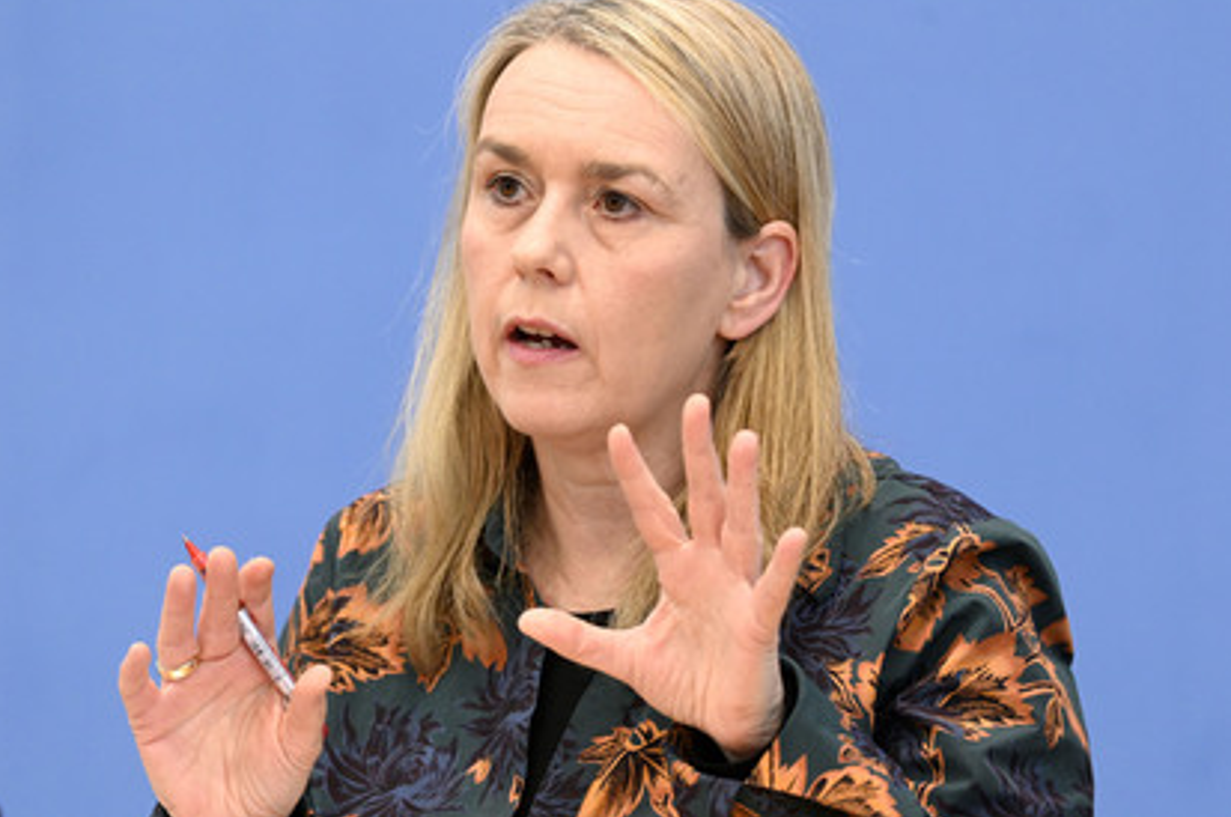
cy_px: 379
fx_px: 5599
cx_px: 586
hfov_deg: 12.5
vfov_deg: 8.3
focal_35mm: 164
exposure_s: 1/640
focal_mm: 150
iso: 5000
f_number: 5.6
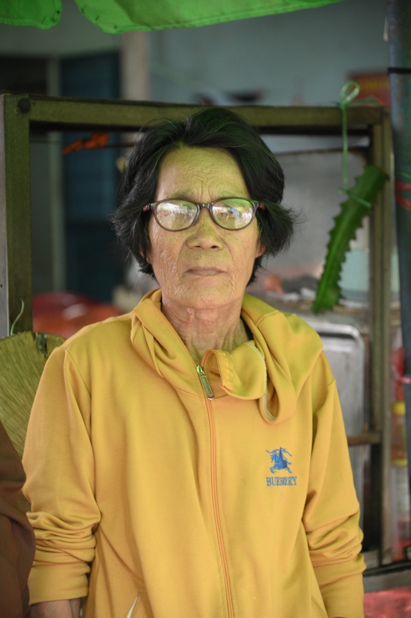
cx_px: 206
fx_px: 1681
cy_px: 309
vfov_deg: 20.8
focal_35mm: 98
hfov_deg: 13.9
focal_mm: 98
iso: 2500
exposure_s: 1/100
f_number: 4
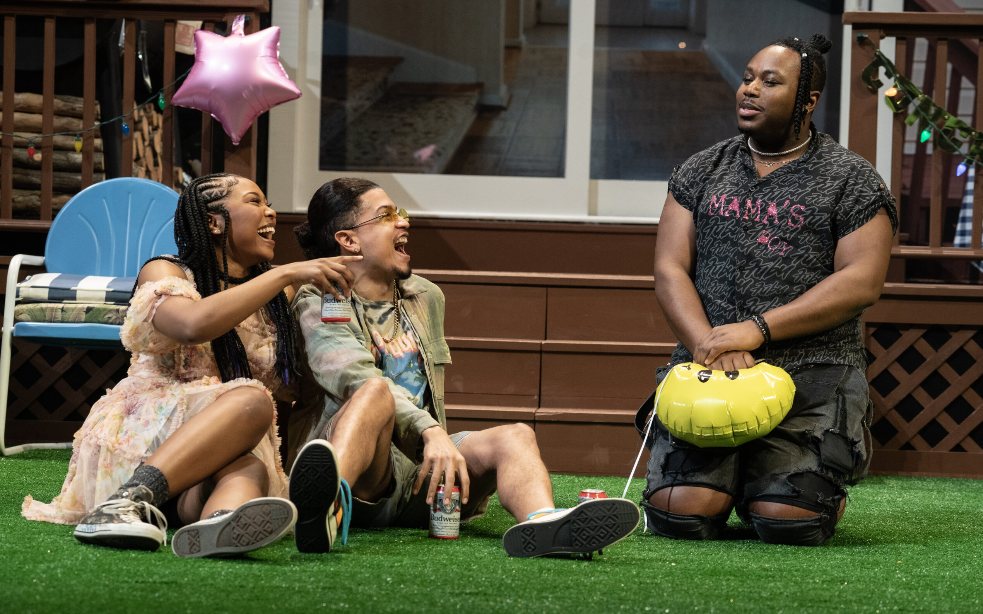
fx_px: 3081
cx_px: 492
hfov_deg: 18.1
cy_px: 317
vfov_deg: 11.4
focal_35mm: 115
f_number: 5.6
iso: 3200
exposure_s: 1/320
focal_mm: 112
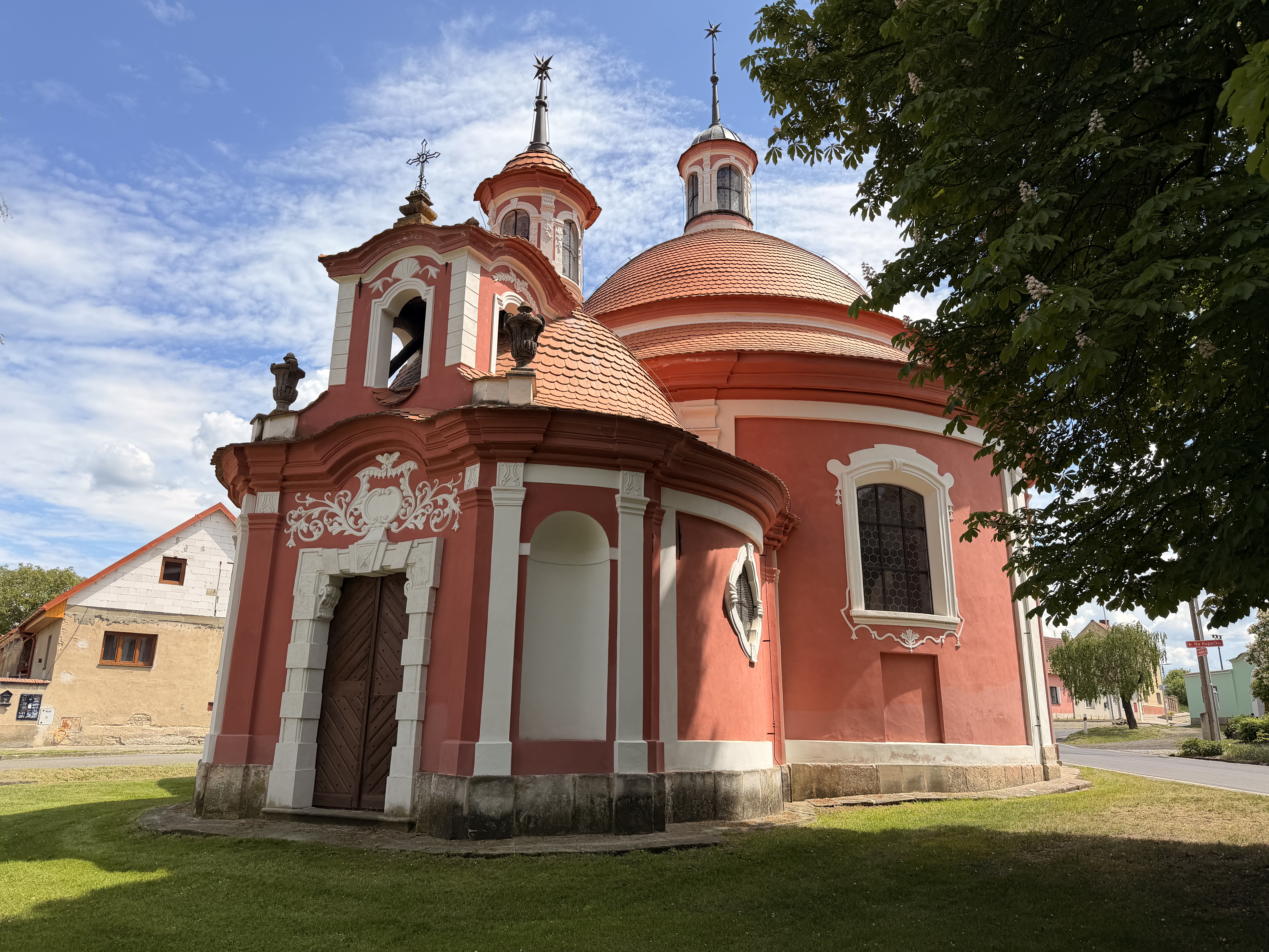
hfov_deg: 71.6
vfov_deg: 56.8
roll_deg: -1.8
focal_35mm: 24
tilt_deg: +16.6
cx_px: 634
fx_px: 880
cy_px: 476
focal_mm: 6.76
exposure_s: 1/4167
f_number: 1.78
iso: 80
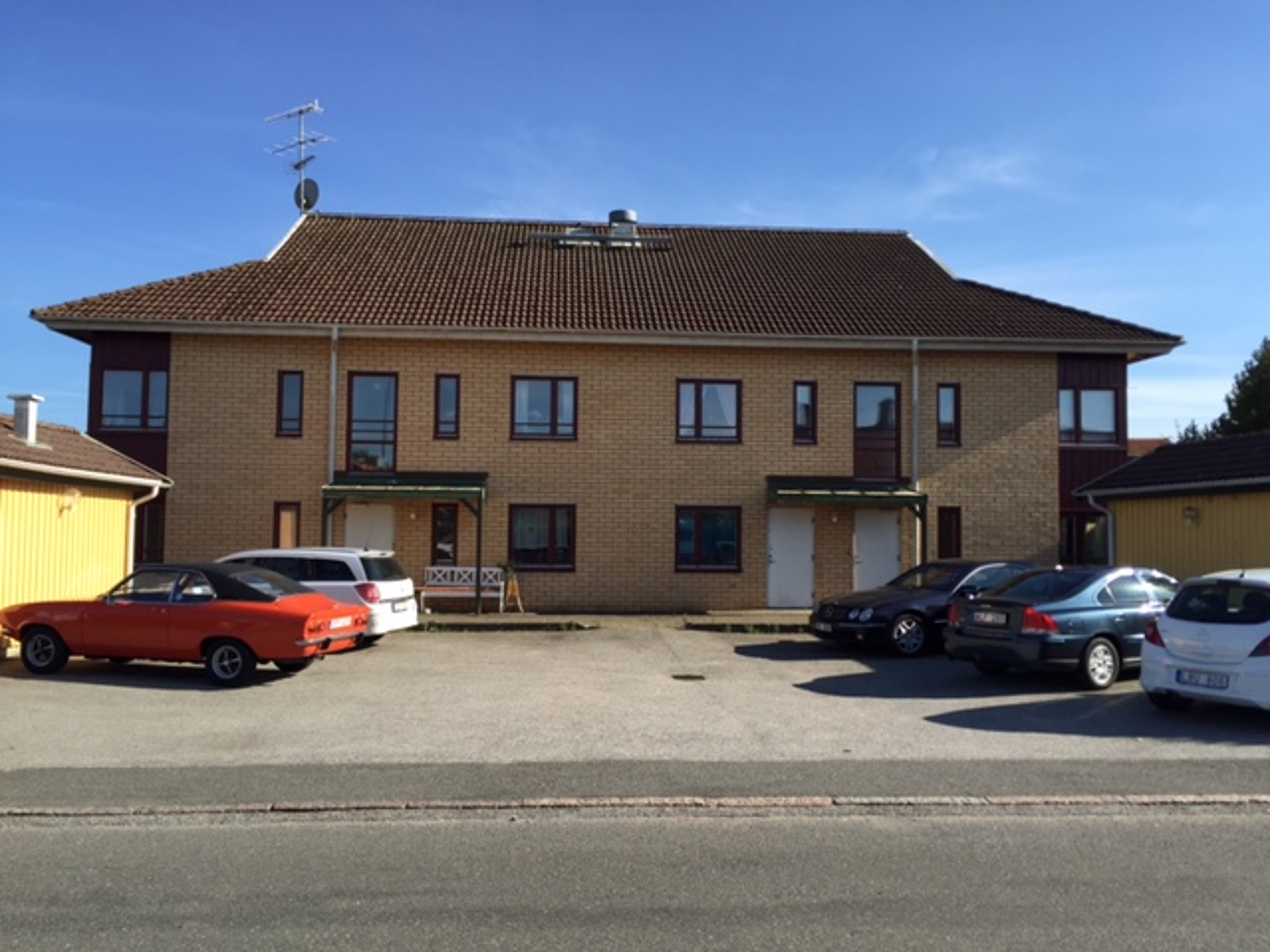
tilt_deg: +2.6
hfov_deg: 61.7
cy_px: 476
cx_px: 635
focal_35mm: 29
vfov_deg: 48.2
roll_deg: -1.0
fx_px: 1064
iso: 32
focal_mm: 4.15
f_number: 2.2
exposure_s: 1/1163
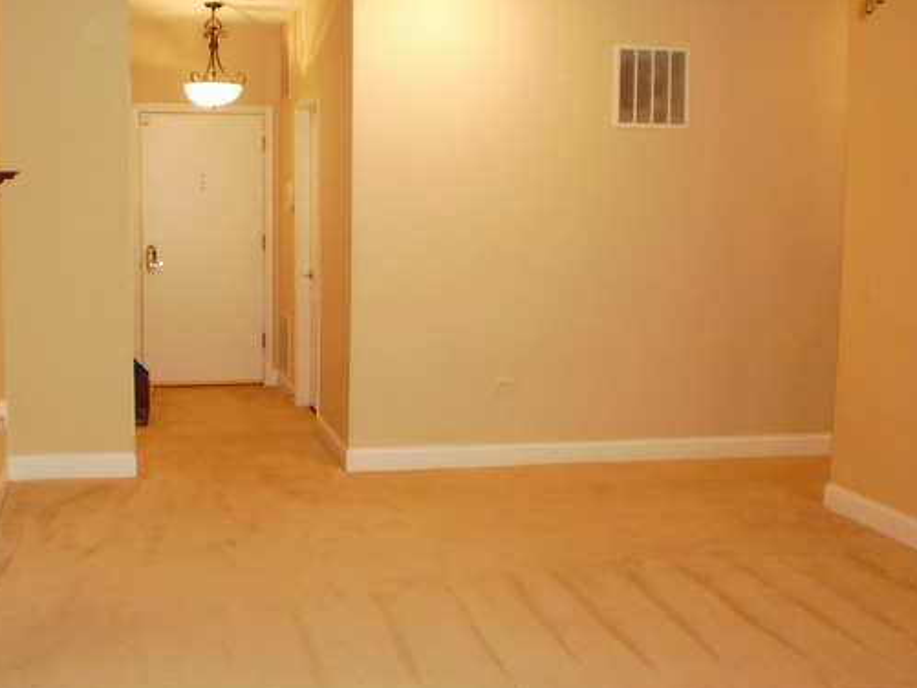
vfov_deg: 31.5
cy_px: 333
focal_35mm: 46
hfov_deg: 41.0
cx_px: 368
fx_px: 1219
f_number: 3.1
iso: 500
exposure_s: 1/30
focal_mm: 6.3
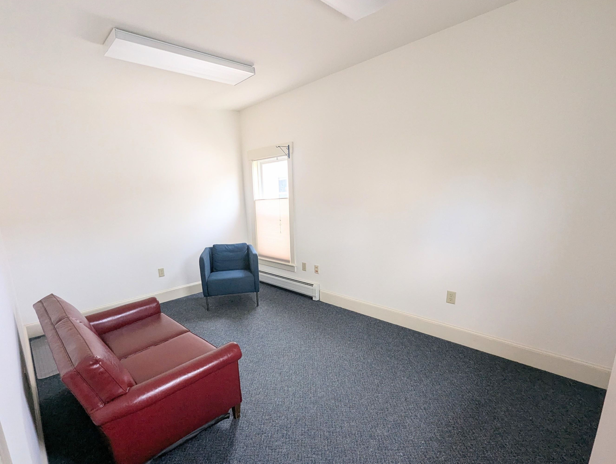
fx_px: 267
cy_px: 254
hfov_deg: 97.8
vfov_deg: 81.7
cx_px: 281
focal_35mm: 15
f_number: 2.2
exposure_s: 1/70
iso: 115
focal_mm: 1.95
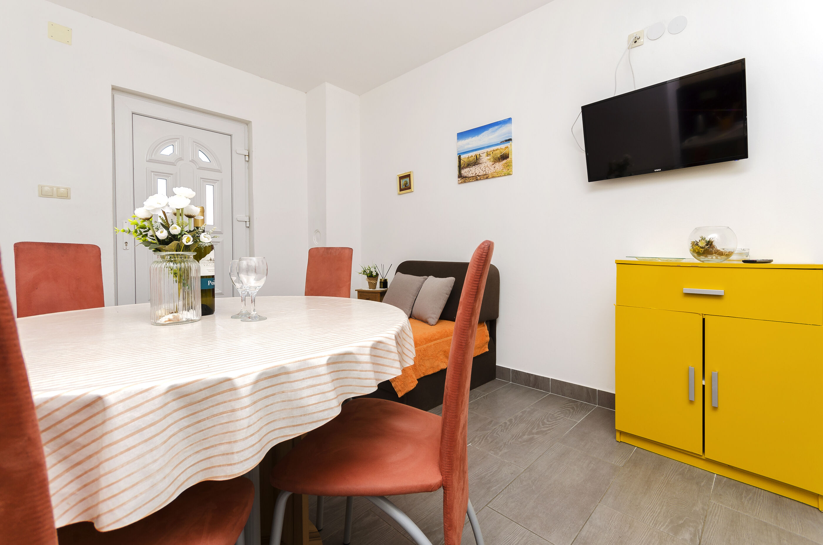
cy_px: 272
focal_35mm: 15
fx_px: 342
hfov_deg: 100.5
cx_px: 412
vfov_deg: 77.1
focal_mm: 10
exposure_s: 1/100
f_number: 7.1
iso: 125
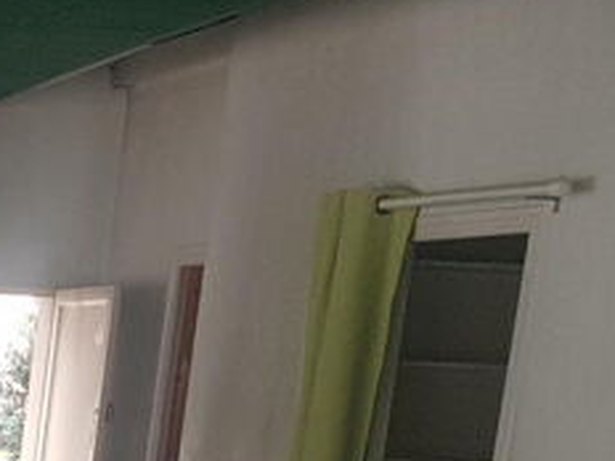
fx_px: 1990
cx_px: -660
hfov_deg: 14.3
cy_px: 808
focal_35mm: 112
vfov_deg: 12.2
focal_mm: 4.2
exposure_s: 1/50
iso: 80
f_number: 1.7
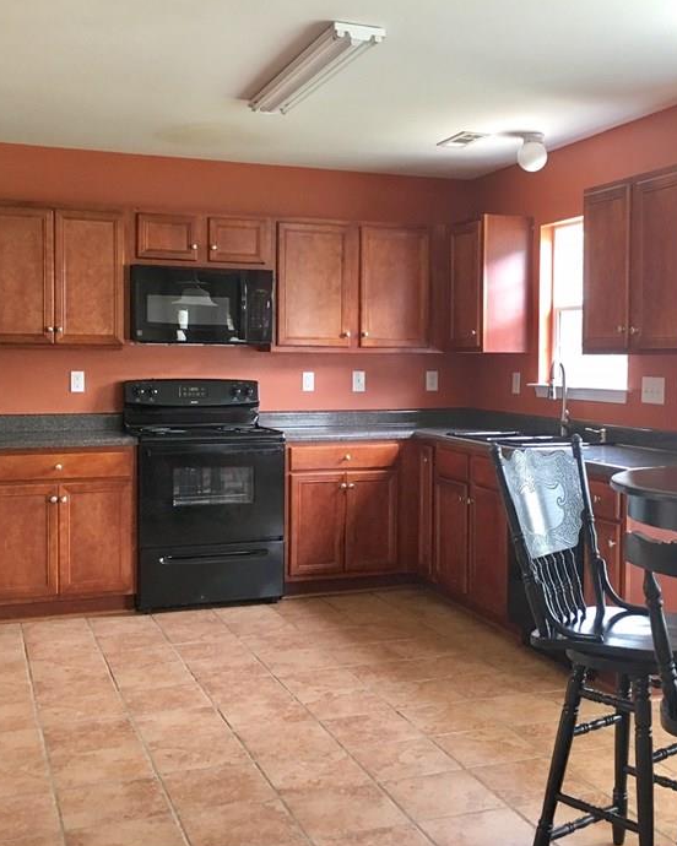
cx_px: 417
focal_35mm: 42
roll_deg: -1.4
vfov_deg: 43.8
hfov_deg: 35.5
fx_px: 1052
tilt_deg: -1.6
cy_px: 387
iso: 100
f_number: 2.2
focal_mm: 4.15
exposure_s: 1/30
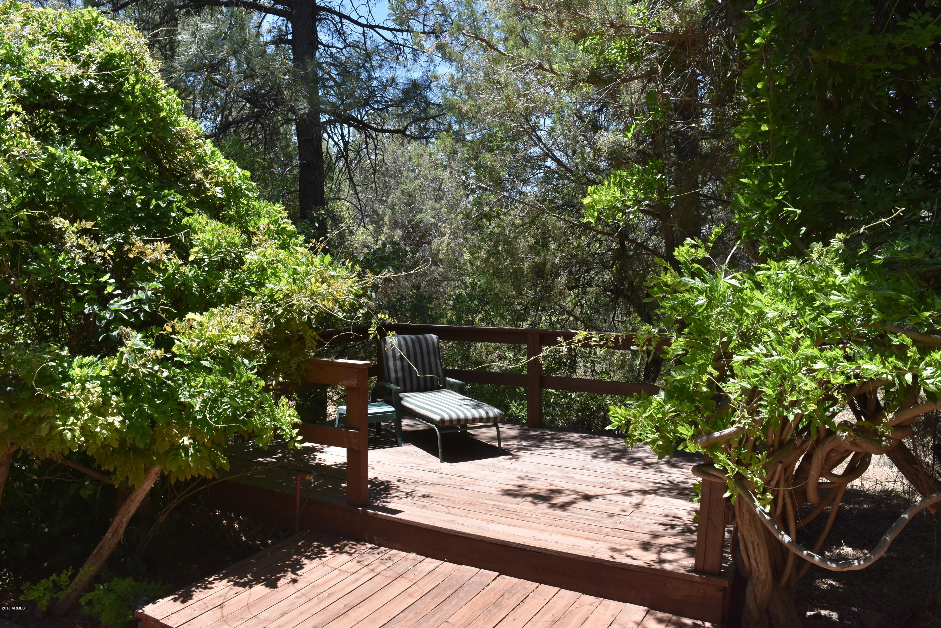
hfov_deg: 67.4
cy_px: 314
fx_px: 706
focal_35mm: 27
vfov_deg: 47.9
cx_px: 470
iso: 500
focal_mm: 18
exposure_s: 1/400
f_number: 10
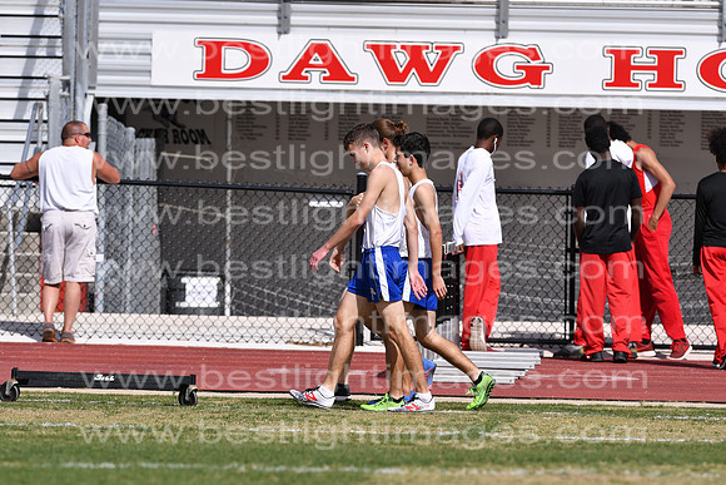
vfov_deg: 3.1
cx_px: 363
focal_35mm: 450
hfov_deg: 4.6
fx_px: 9077
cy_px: 242
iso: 100
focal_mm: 300
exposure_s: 1/1250
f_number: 5.6
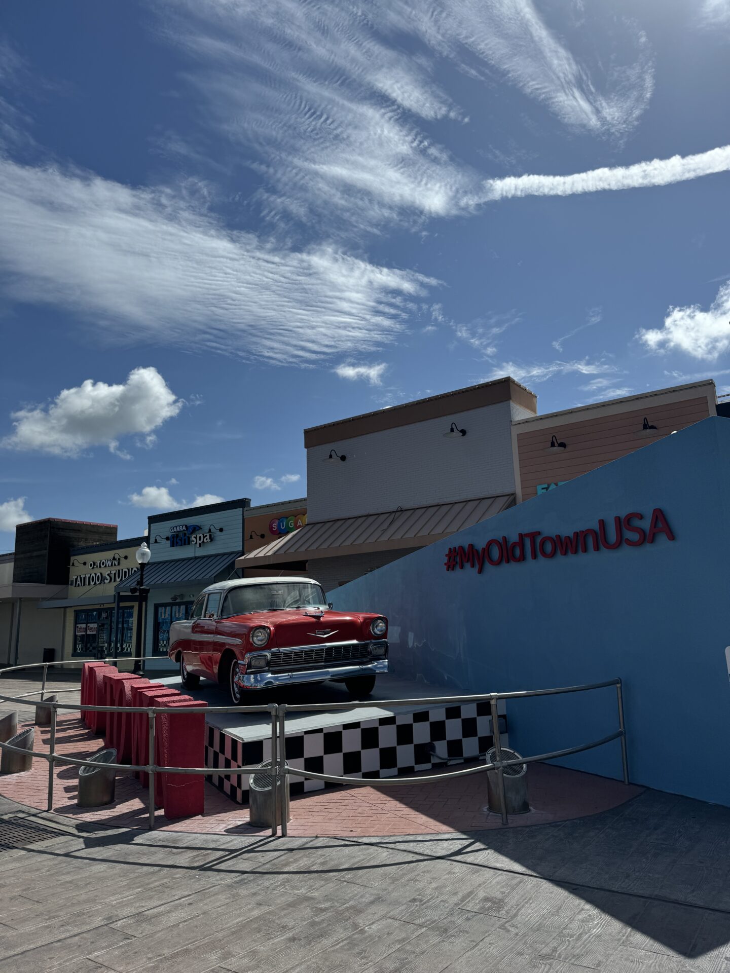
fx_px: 675
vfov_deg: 71.6
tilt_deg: +12.2
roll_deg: +1.5
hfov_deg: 56.8
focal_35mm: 24
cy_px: 486
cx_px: 365
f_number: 1.78
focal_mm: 6.76
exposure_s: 1/10417
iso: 80
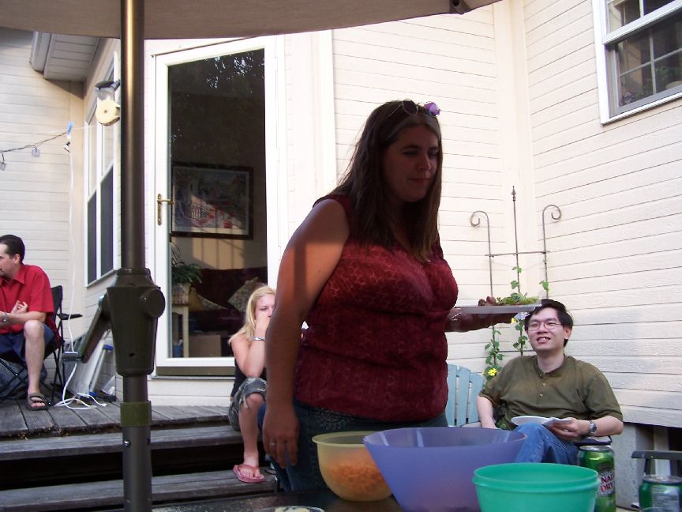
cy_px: 256
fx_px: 749
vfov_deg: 37.7
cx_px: 341
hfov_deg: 49.0
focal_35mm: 38
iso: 80
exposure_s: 1/125
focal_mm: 6.3
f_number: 2.8
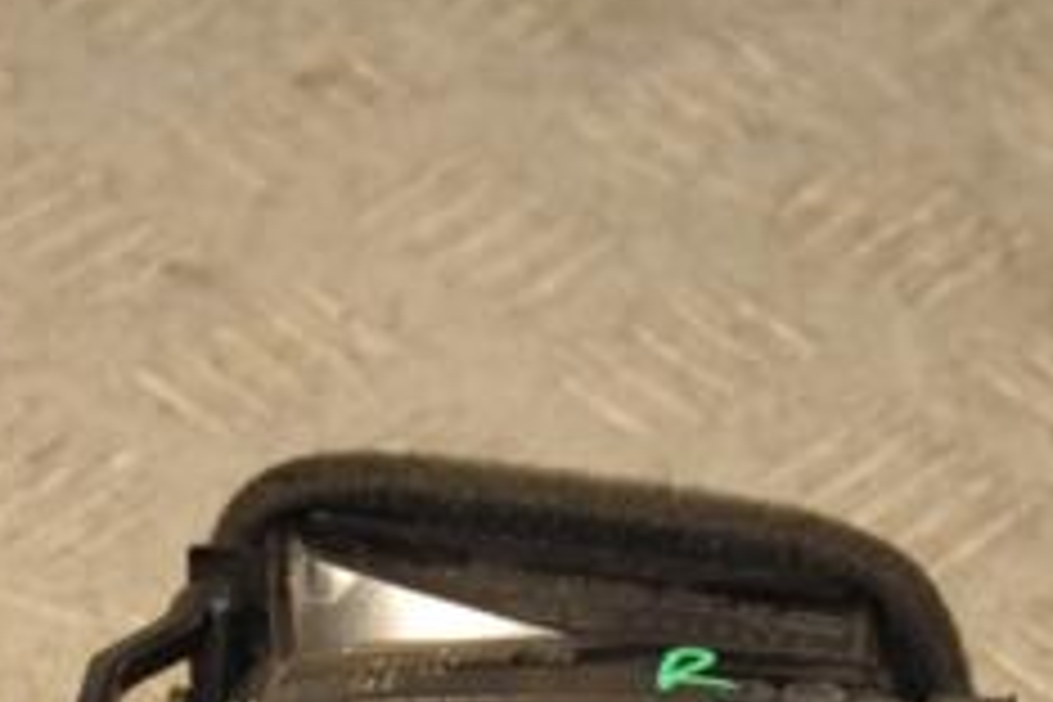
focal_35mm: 200
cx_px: 428
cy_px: 828
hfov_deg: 10.3
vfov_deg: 6.8
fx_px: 5850
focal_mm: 52
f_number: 5
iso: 800
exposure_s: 1/125
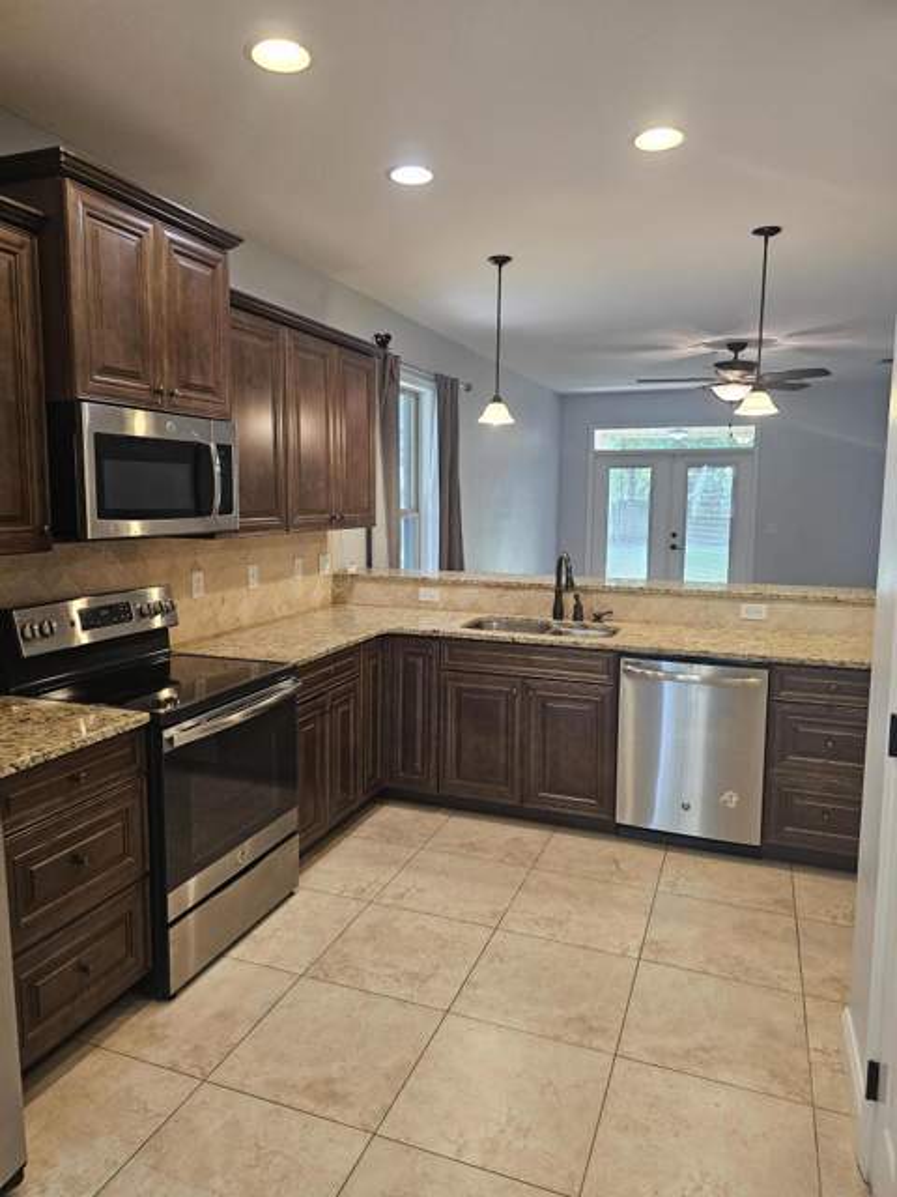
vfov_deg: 73.9
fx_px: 795
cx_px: 448
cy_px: 598
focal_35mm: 23
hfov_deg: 58.9
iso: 320
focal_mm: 6.3
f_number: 1.7
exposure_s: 1/120
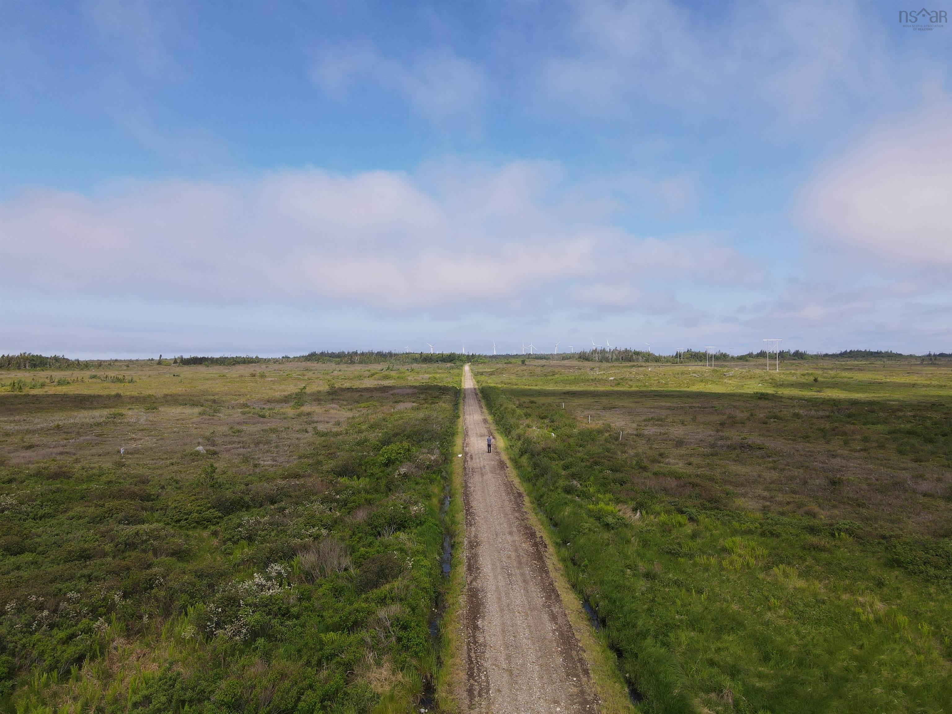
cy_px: 357
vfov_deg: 56.8
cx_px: 476
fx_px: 660
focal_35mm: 24
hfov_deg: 71.6
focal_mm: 4.5
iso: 100
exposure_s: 1/50
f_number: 2.8
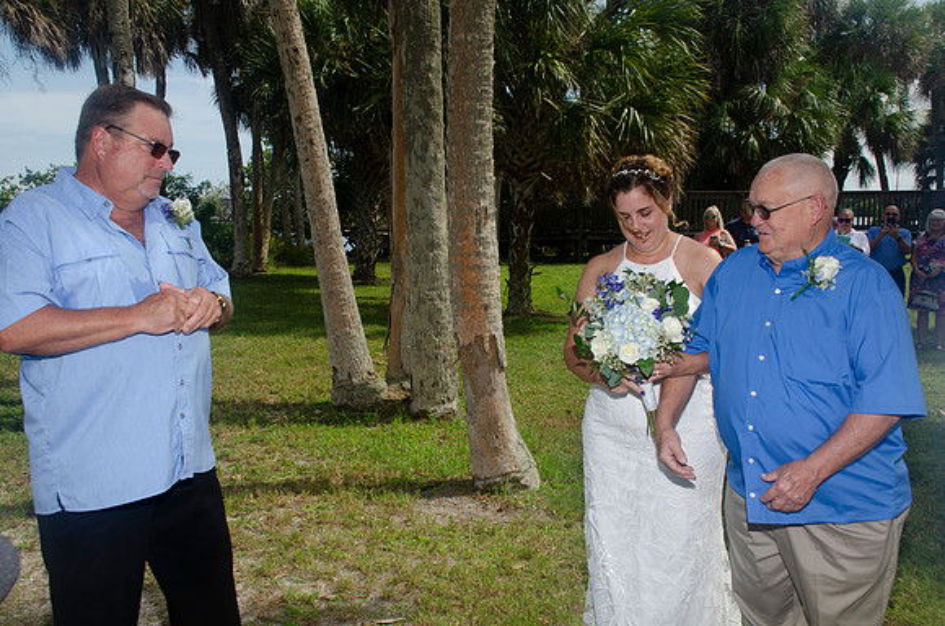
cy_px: 313
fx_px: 943
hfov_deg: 53.2
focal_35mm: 36
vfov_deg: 36.7
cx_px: 472
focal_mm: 24
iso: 100
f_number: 9
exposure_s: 1/250
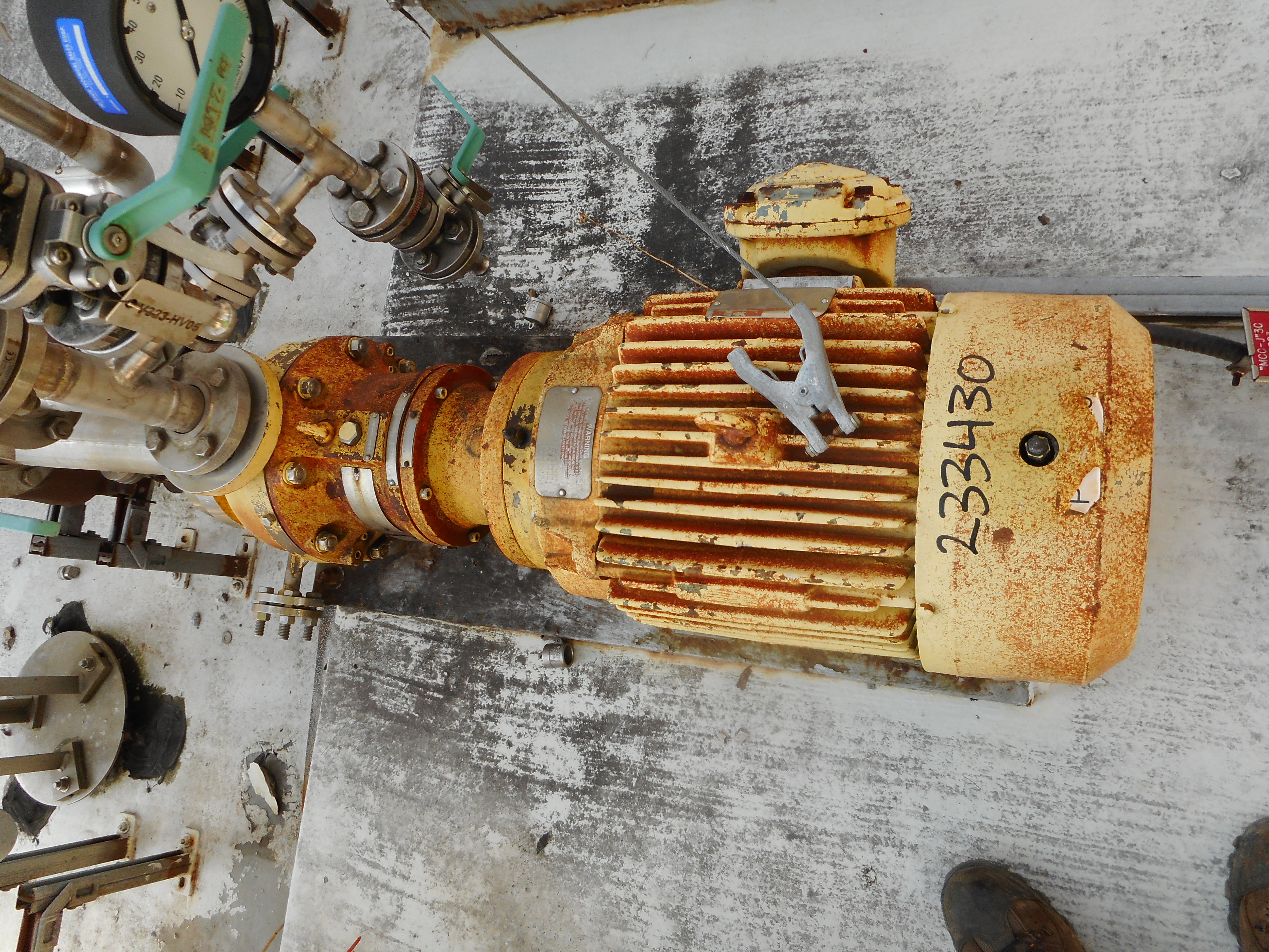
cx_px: 634
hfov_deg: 69.4
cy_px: 476
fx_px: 916
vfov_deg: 54.9
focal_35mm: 25
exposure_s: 1/100
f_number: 3.7
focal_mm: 4.5
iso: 80
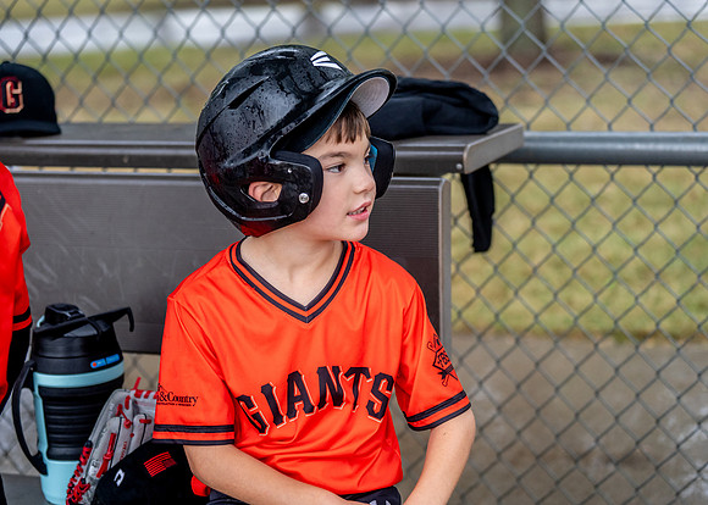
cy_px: 261
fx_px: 1700
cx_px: 315
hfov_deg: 23.5
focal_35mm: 85
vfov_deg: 16.9
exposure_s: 1/500
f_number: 2.8
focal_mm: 70
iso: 800
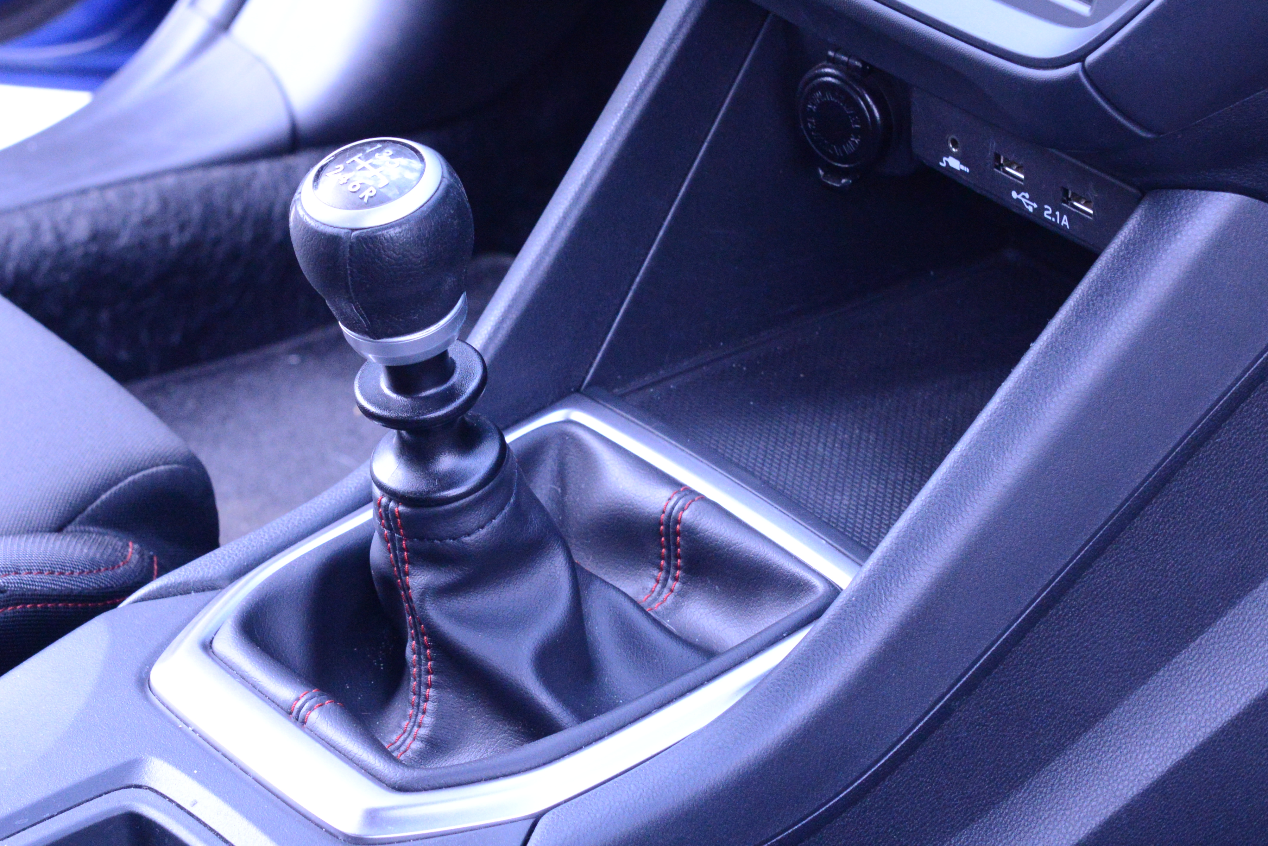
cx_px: 381
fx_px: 5038
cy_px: 409
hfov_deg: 14.3
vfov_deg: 9.6
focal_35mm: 143
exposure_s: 1/250
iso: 4000
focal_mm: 70
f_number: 8
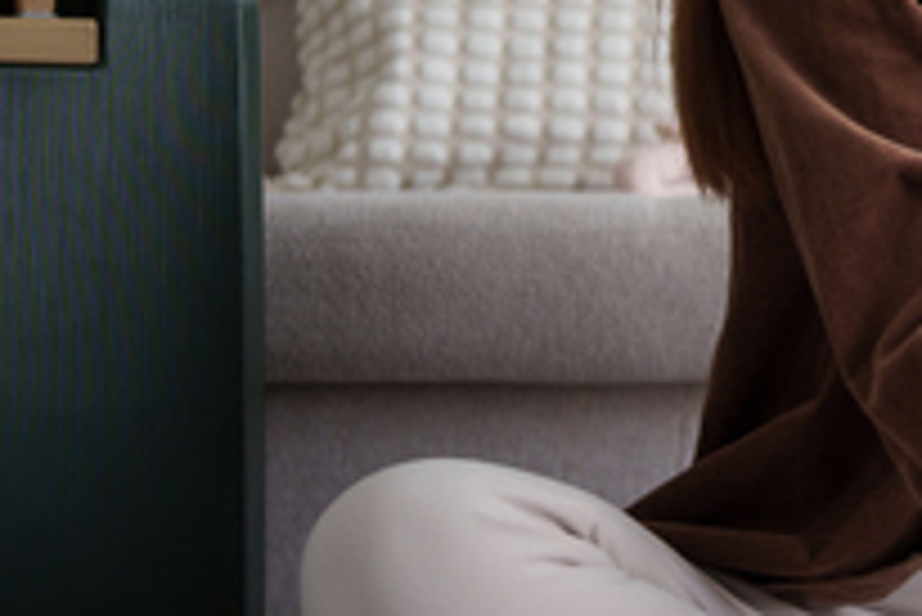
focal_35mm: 143
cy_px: 142
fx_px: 3659
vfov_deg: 9.6
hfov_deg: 13.4
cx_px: 1453
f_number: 1.2
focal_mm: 27
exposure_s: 1/500
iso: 100
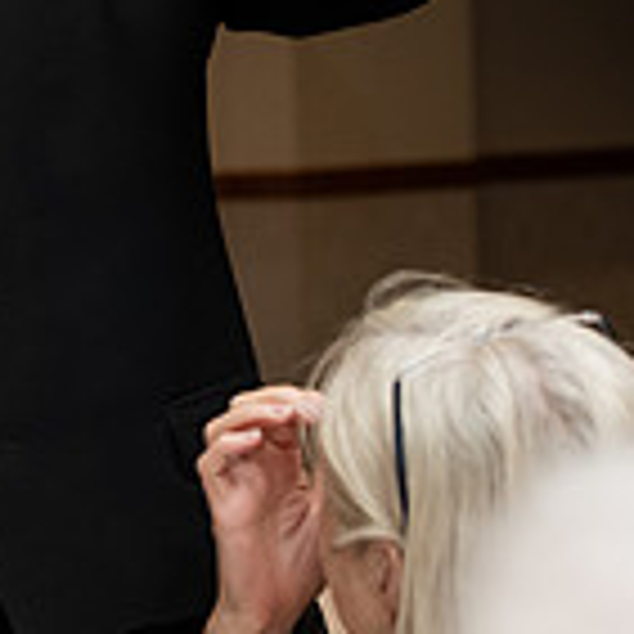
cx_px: -558
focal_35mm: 245
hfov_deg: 6.9
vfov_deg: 7.1
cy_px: -7
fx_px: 5077
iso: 1250
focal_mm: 70
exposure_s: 1/200
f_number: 5
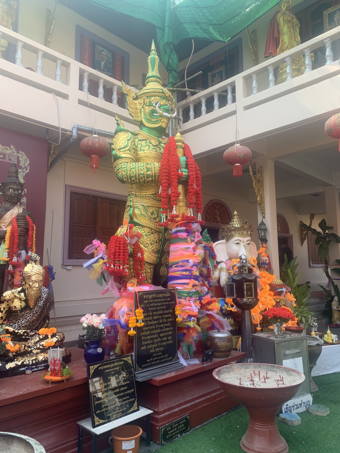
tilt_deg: +8.6
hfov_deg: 53.1
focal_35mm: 26
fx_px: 340
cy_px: 226
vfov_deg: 67.3
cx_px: 170
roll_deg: +0.5
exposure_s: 1/348
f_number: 1.8
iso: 25
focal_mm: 4.25
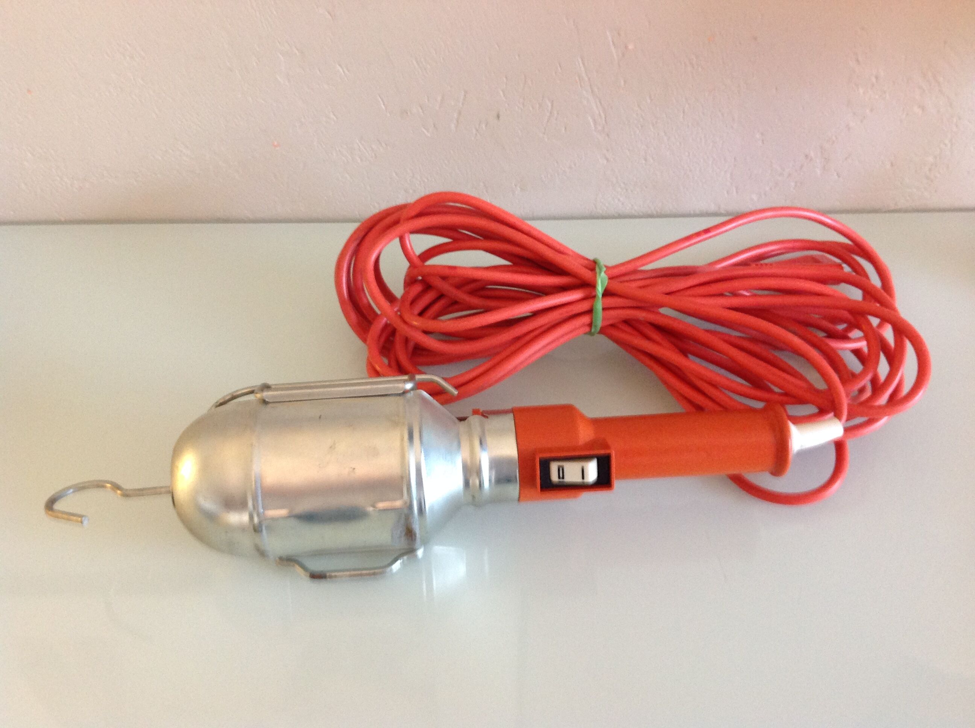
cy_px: 364
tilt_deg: -48.0
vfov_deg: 40.6
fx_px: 984
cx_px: 488
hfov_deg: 52.7
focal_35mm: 35
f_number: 2.4
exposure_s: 1/17
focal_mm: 4.28
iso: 200
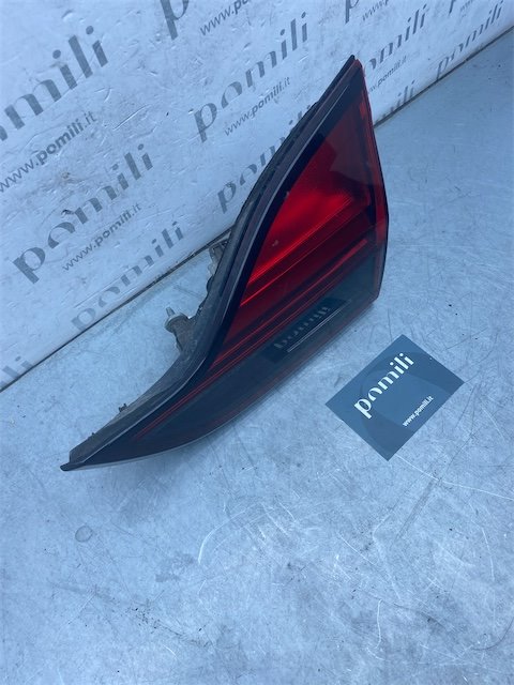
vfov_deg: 67.3
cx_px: 257
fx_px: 515
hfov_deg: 53.1
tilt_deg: -58.4
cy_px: 342
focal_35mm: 26
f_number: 1.8
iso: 32
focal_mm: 4.25
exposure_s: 1/724
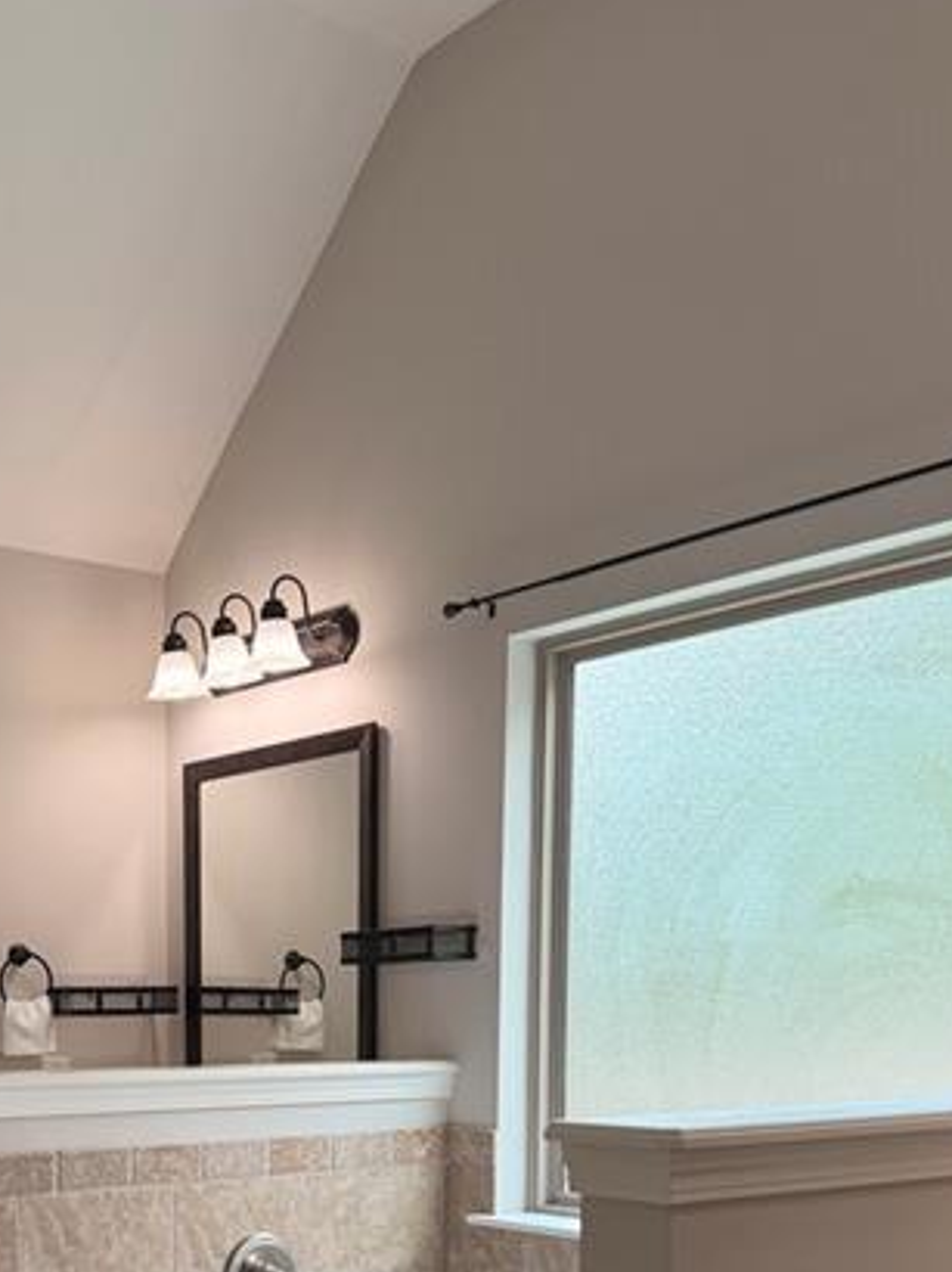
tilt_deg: -4.8
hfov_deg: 31.6
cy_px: 1151
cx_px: 248
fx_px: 1652
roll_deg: +0.2
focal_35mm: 45
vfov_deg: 39.0
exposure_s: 1/167
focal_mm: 6.76
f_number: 1.78
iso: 125
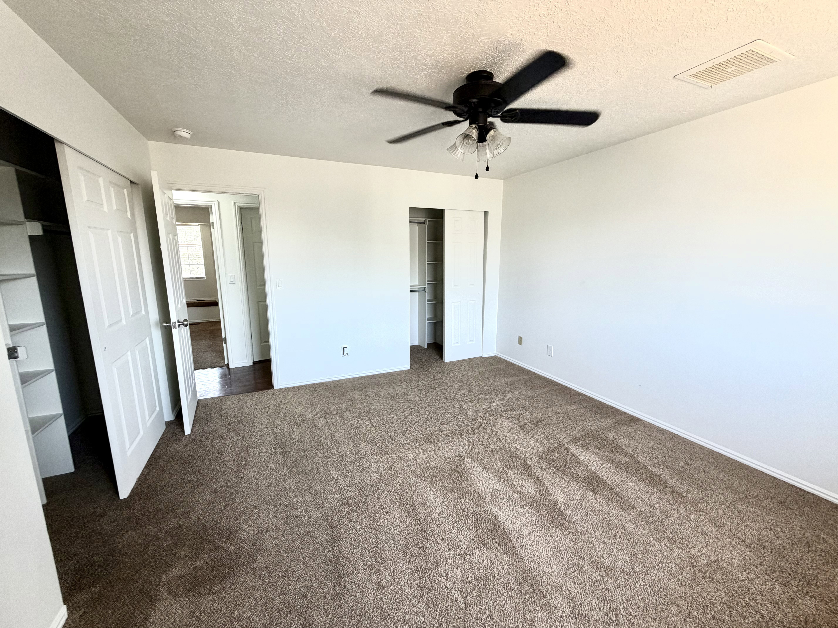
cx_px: 419
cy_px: 314
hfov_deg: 102.1
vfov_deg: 85.7
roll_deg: +0.2
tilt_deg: -12.9
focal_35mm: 14
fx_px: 339
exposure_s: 1/121
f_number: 2.2
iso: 160
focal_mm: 2.22
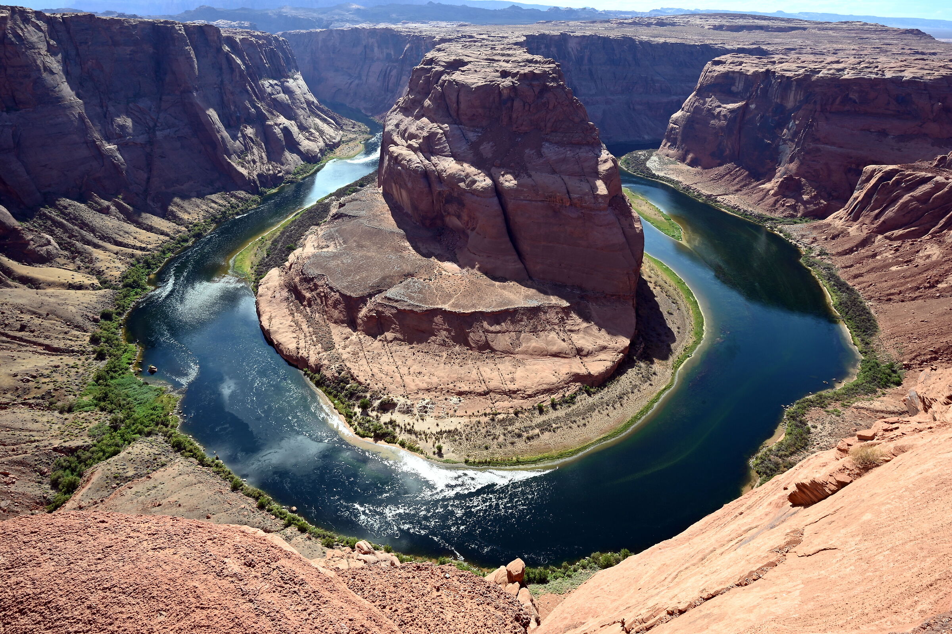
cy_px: 317
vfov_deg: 60.6
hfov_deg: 82.6
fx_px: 542
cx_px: 476
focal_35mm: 20
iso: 100
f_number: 16
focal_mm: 20.5
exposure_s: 1/40
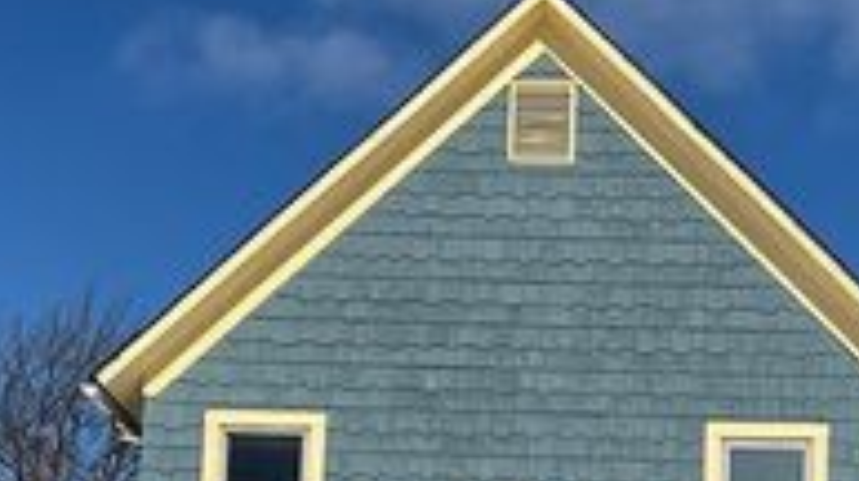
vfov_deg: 14.0
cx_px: 565
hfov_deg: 25.8
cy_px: 666
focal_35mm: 82
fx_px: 1865
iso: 25
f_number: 1.8
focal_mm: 3
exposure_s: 1/6536
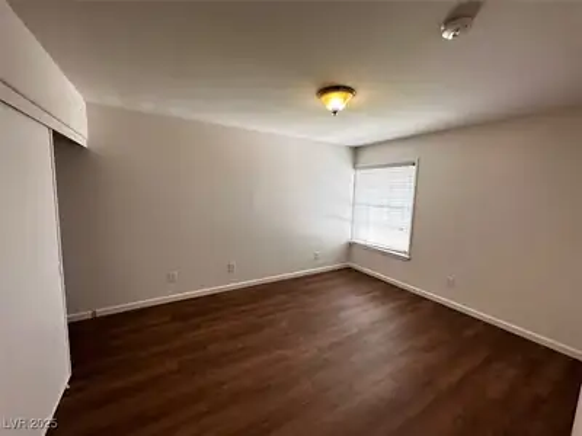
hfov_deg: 102.1
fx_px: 235
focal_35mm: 14
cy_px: 218
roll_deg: -1.9
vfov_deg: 85.7
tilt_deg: -6.7
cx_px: 291
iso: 160
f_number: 2.2
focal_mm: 2.22
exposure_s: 1/120
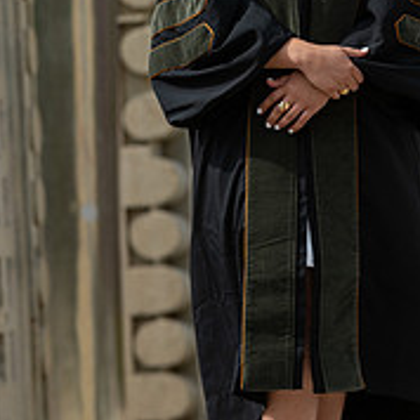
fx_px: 5903
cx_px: 270
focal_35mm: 430
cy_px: 64
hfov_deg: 4.1
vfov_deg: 4.1
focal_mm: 200
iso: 125
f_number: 4.5
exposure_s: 1/800
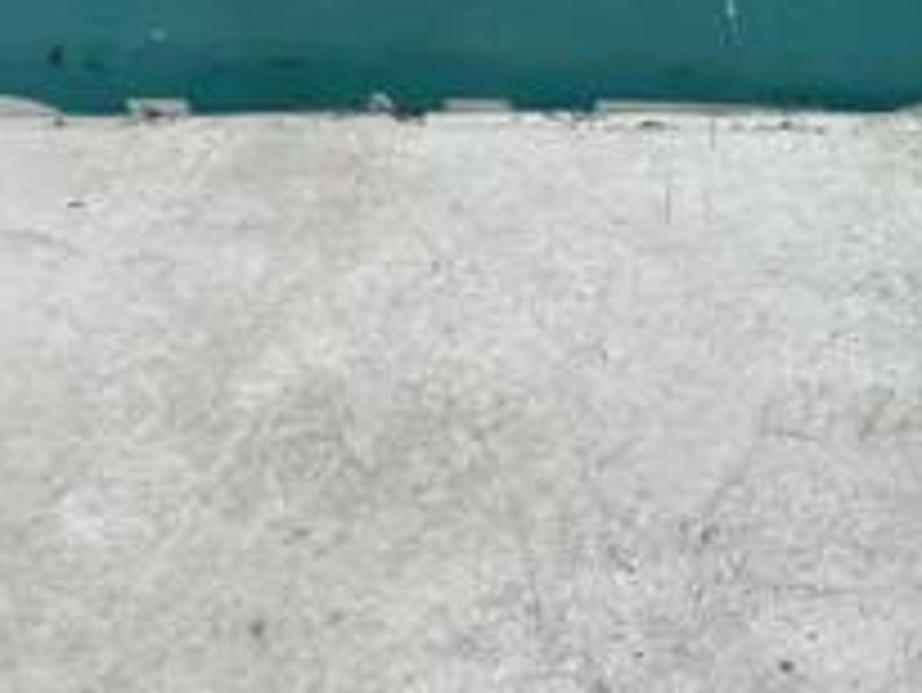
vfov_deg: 18.2
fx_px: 2159
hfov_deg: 22.0
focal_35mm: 81
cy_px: 333
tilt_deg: -52.3
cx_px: 1147
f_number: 1.6
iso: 80
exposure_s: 1/100
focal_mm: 4.2
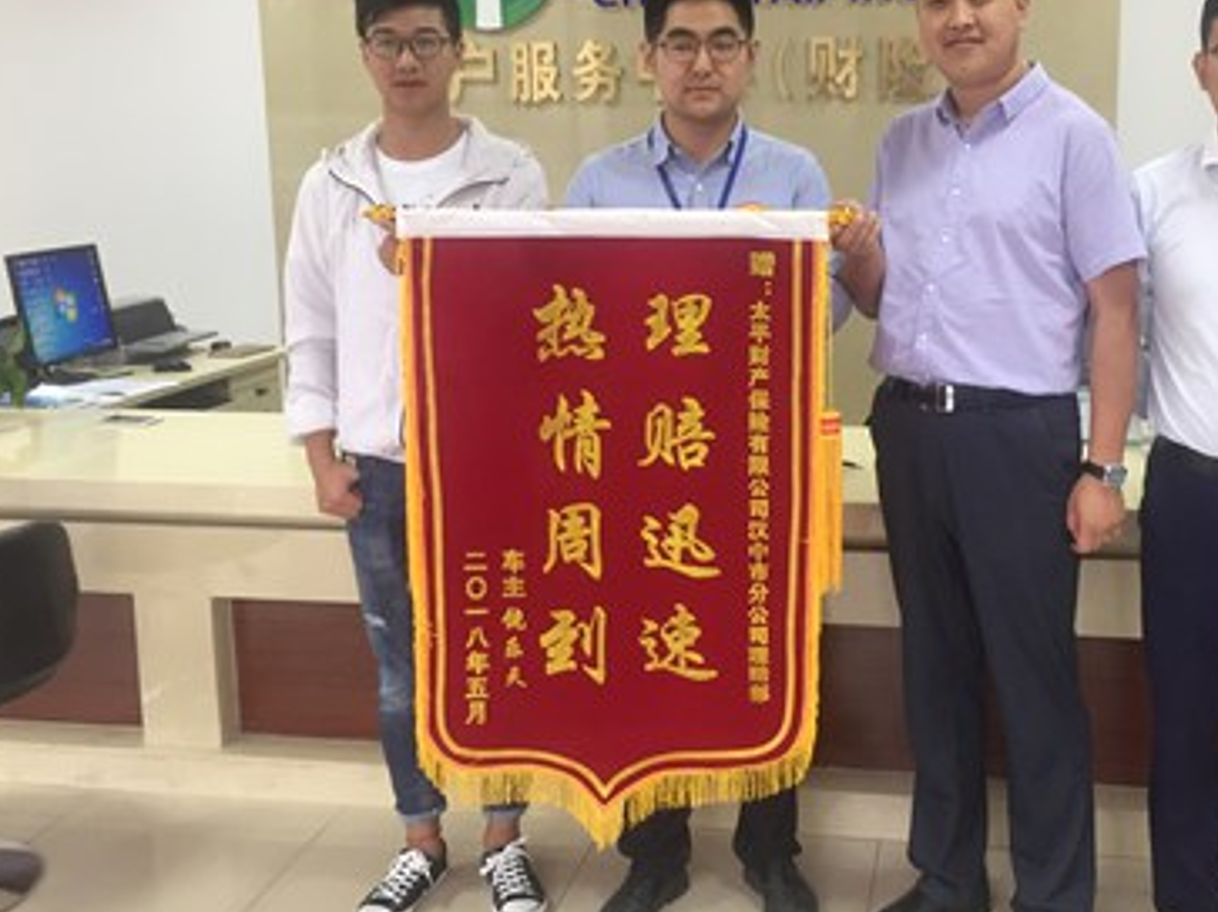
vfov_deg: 35.8
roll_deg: -1.5
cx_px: 762
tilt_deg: -8.6
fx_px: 1407
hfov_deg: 46.4
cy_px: 370
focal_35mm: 40
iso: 50
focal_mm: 4.15
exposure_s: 1/33
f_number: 2.2
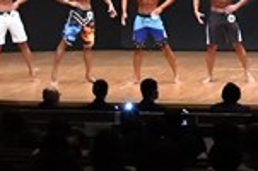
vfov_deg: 6.3
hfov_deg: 9.3
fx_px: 1545
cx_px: 375
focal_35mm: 216
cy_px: -22
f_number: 5.6
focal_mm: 28
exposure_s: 1/400
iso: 8000
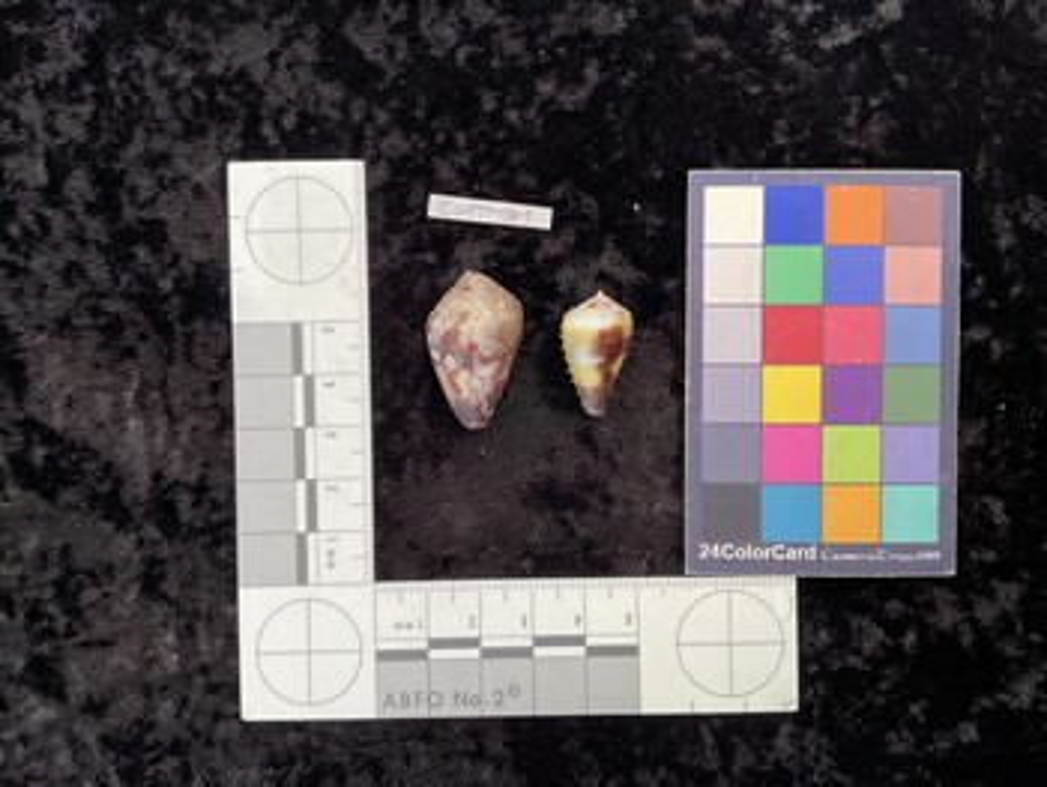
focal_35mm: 29
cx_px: 524
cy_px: 394
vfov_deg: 48.3
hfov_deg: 61.6
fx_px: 878
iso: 80
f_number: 1.8
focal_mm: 3
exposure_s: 1/60
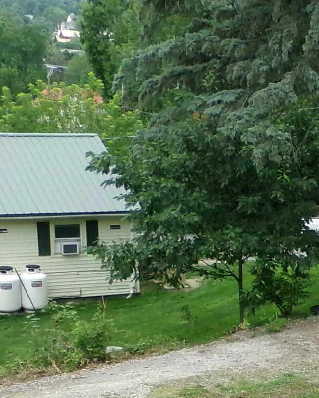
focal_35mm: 96
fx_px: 1133
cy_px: 466
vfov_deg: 19.0
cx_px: 412
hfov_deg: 15.3
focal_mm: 4.7
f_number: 7.52
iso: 200
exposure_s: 1/150
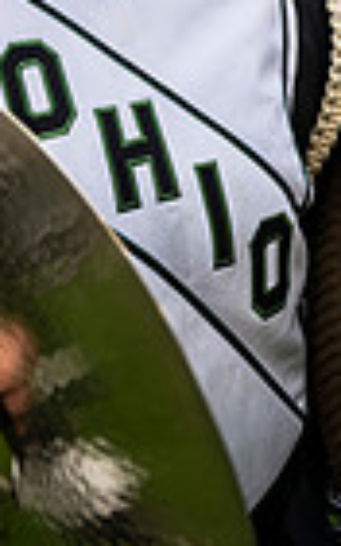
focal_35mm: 78
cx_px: 101
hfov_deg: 16.7
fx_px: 1161
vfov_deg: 22.5
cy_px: -236
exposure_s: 1/500
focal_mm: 24
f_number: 2.8
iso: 100
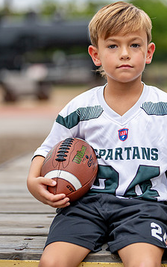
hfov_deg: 13.7
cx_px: 127
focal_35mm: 95
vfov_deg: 21.8
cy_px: 119
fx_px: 691
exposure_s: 1/2000
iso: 250
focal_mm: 50
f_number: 1.2
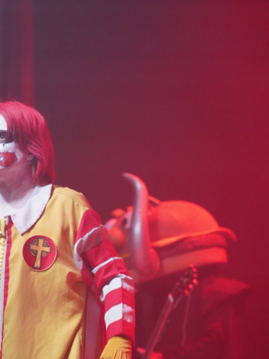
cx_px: 13
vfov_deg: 13.0
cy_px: 180
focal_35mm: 152
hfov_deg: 9.7
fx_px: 1575
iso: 12800
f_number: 4
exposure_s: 1/160
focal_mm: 105
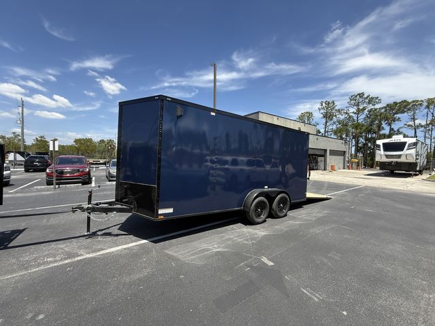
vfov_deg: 85.7
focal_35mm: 14
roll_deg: -0.5
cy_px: 163
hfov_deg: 102.1
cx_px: 218
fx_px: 176
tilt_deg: +1.9
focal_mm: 2.22
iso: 64
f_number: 2.2
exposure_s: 1/820
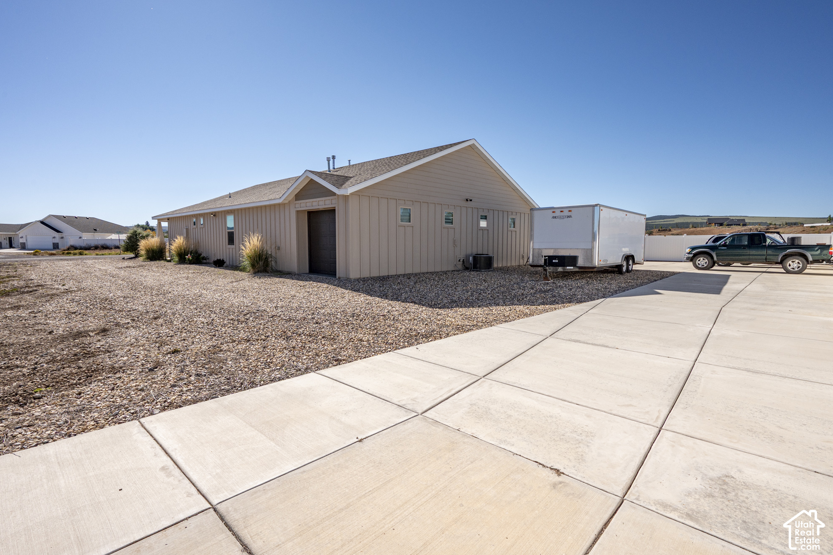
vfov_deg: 70.4
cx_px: 427
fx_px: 393
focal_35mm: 17
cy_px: 273
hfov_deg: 93.3
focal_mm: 16.5
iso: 320
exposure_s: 1/1250
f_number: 10
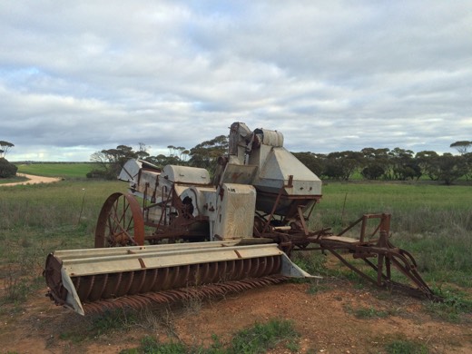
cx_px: 236
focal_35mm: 29
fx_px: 395
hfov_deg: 61.7
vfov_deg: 48.2
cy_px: 177
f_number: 2.2
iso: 32
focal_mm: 4.15
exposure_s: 1/456
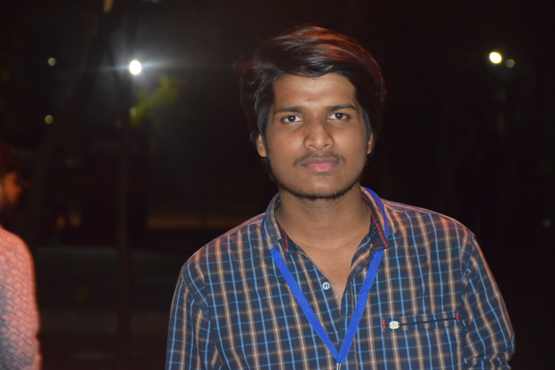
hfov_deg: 18.2
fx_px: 1734
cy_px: 185
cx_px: 278
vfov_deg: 12.2
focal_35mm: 112
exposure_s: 1/60
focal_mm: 75
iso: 3200
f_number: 5
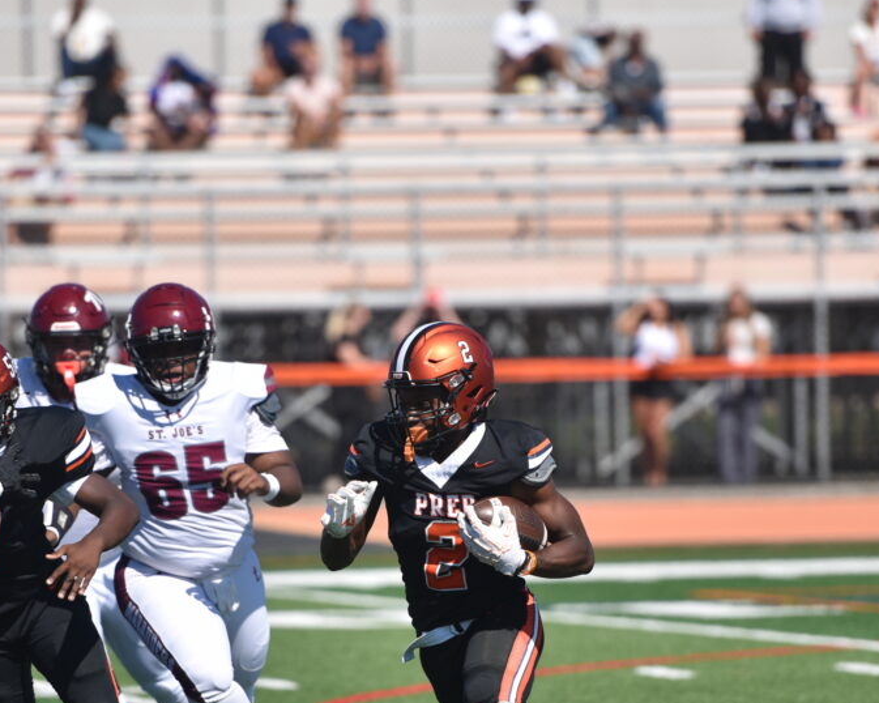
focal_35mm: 335
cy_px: 514
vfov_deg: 4.6
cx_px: 439
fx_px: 8713
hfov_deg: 5.8
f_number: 2.8
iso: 100
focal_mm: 200
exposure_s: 1/2500
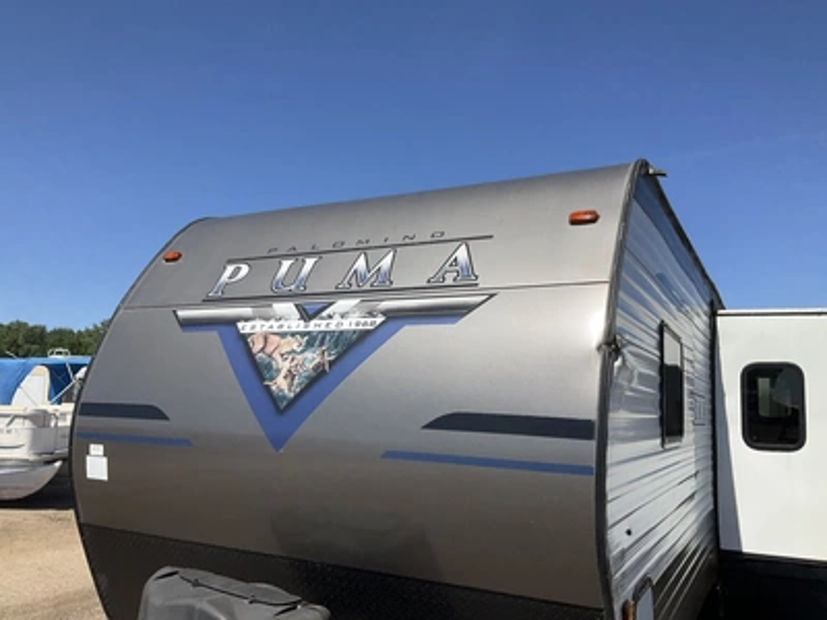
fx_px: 693
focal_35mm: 29
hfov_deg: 61.7
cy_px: 310
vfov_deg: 48.2
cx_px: 414
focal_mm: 3
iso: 25
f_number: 1.8
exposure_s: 1/2320
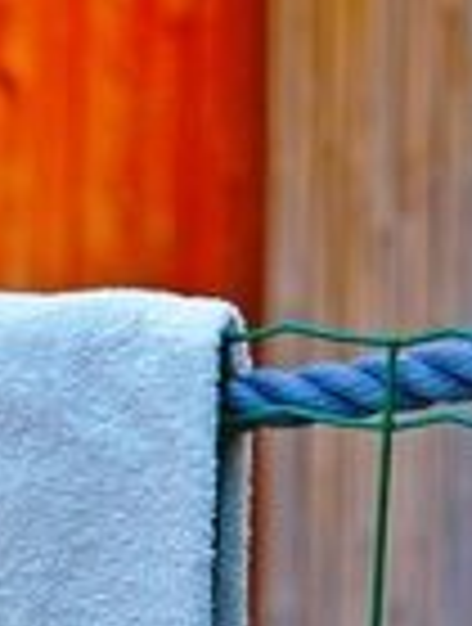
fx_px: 4995
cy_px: 694
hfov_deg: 5.1
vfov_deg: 7.1
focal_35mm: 276
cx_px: -1011
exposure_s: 1/1600
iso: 320
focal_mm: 50
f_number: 4.5
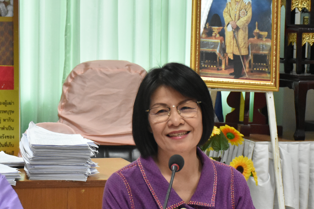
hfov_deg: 15.5
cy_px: 152
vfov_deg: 10.4
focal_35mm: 132
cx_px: 88
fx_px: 1151
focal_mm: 50
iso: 3200
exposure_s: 1/160
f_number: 6.3
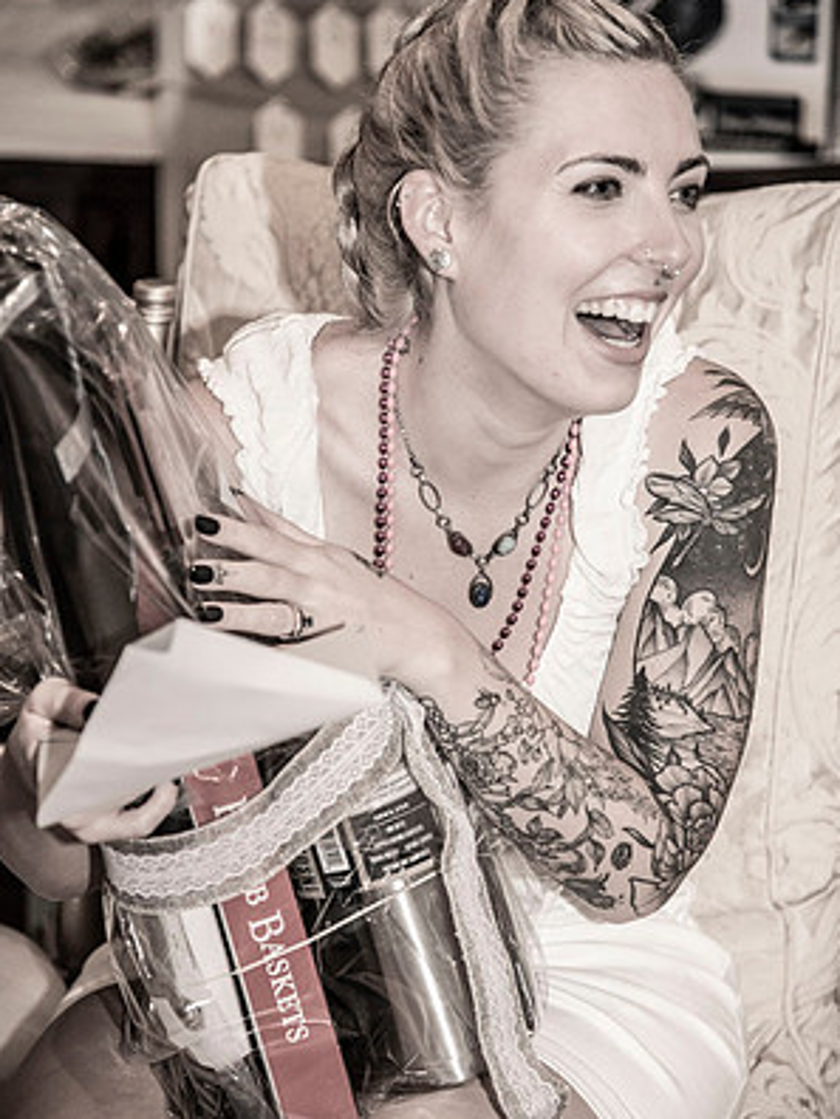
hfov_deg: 11.3
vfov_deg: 15.1
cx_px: 421
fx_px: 4239
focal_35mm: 131
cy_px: 560
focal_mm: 120
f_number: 4
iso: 640
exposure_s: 1/200
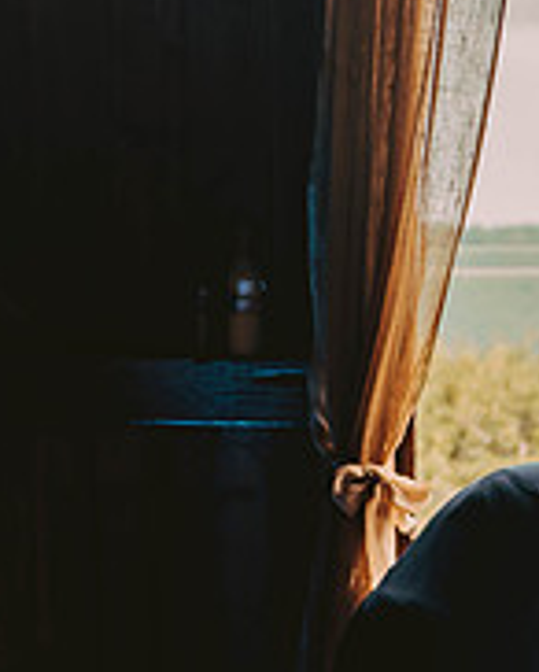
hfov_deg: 8.3
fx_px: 3623
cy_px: 567
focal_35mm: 182
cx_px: 842
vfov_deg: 10.6
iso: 250
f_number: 2.8
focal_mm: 60
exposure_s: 1/640
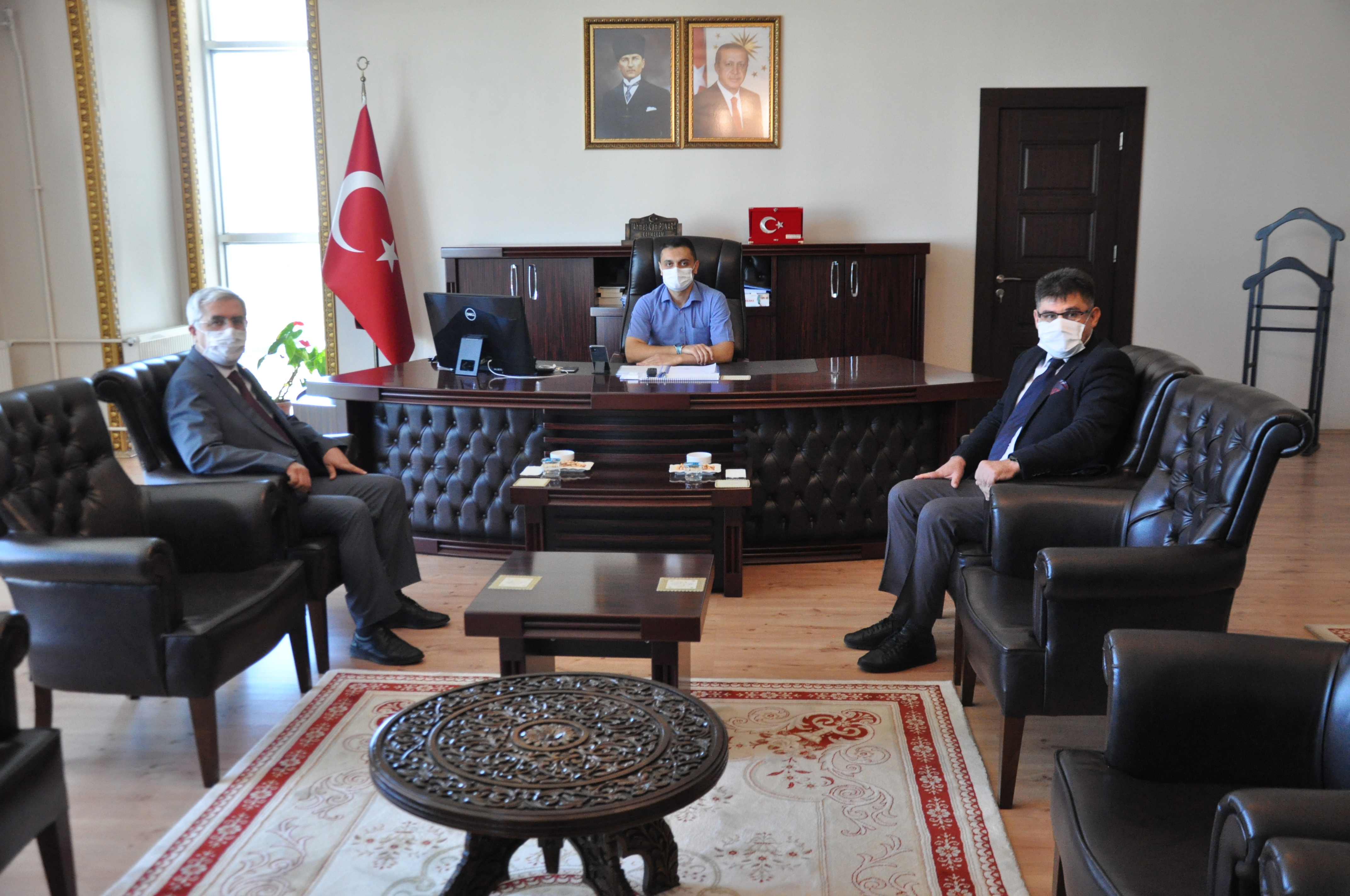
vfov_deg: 39.9
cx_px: 675
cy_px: 448
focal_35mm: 33
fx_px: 1236
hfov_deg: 57.3
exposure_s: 1/60
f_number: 3.8
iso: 1600
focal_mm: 22
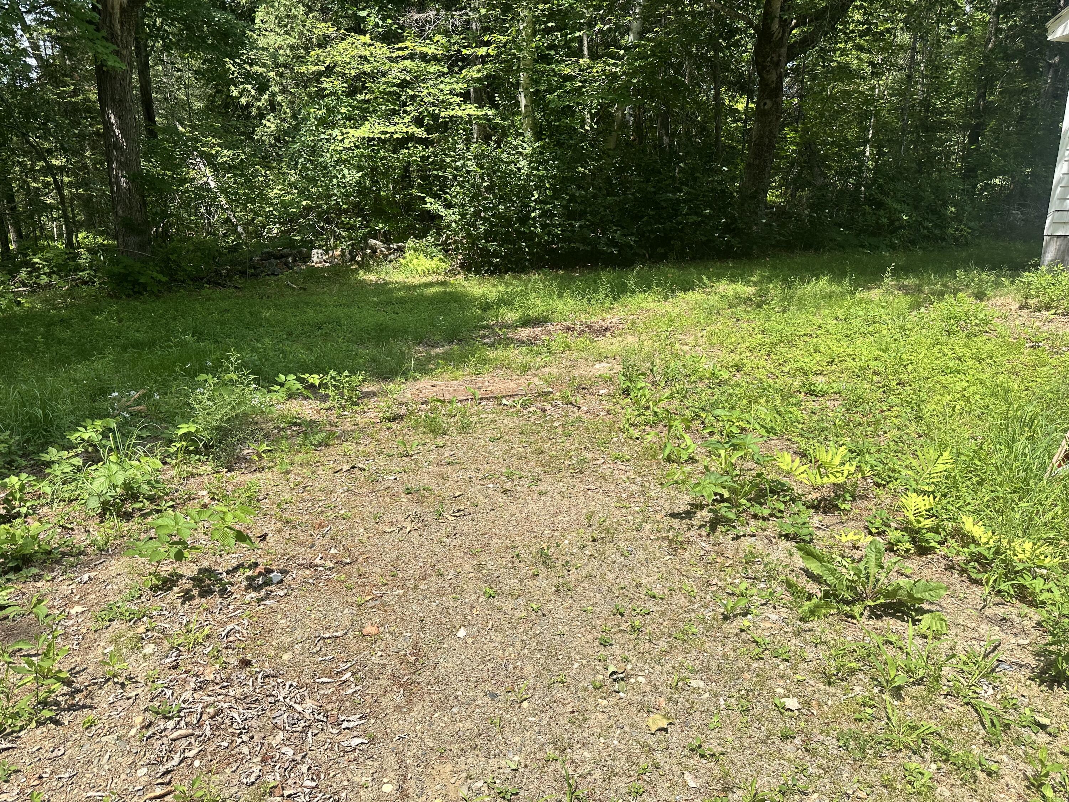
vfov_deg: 56.8
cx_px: 534
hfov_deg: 71.6
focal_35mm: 24
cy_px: 401
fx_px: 741
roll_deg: -0.7
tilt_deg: -13.6
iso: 80
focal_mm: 6.86
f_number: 1.78
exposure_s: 1/2809
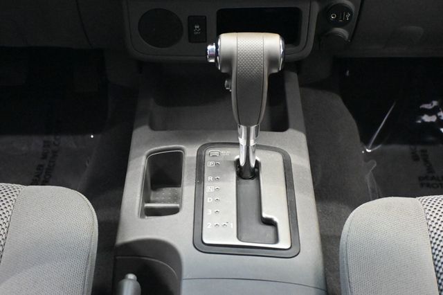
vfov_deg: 24.4
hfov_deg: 36.0
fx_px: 683
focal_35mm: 56
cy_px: 148
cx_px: 222
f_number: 5.3
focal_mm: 37
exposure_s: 1/40
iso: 12800
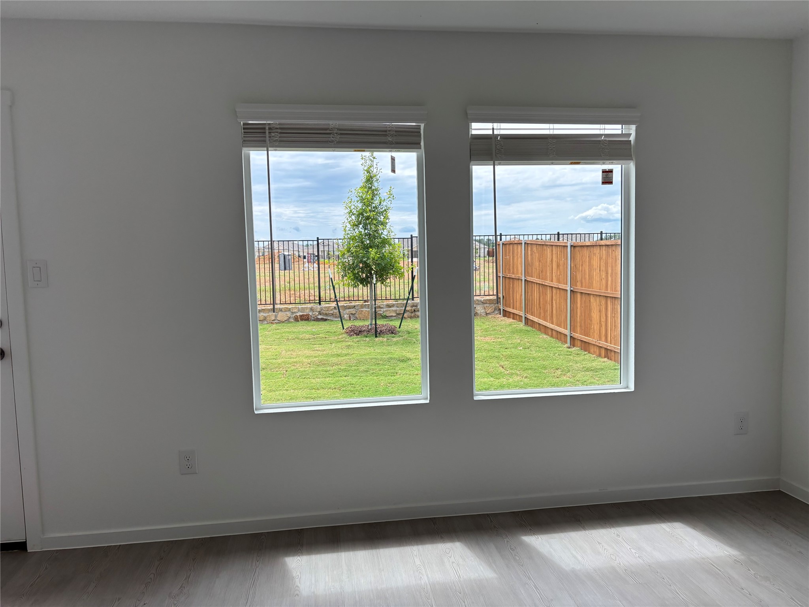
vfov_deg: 53.1
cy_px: 304
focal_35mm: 26
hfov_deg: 67.3
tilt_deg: -5.4
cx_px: 404
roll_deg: -0.3
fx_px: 608
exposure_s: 1/872
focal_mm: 5.96
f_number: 1.6
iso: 50
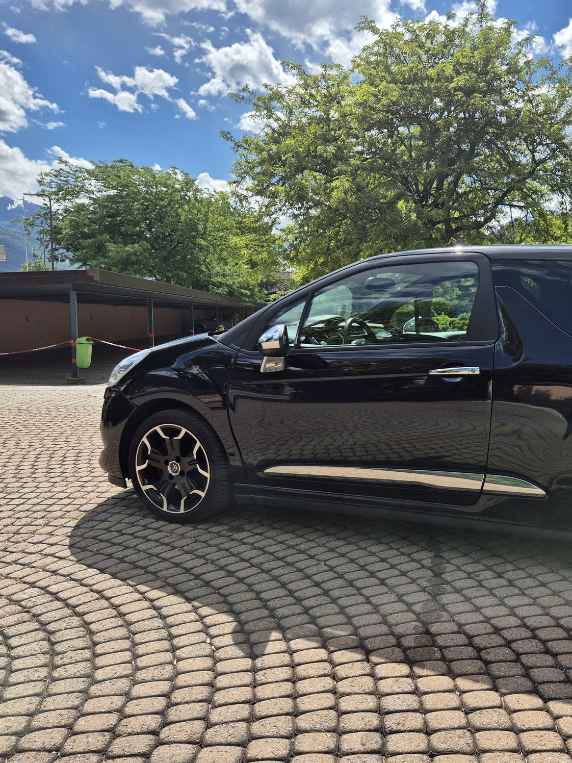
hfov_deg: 44.0
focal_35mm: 31
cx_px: 429
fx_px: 683
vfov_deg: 58.4
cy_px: 380
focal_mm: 5.4
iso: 25
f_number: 1.8
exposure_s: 1/2488
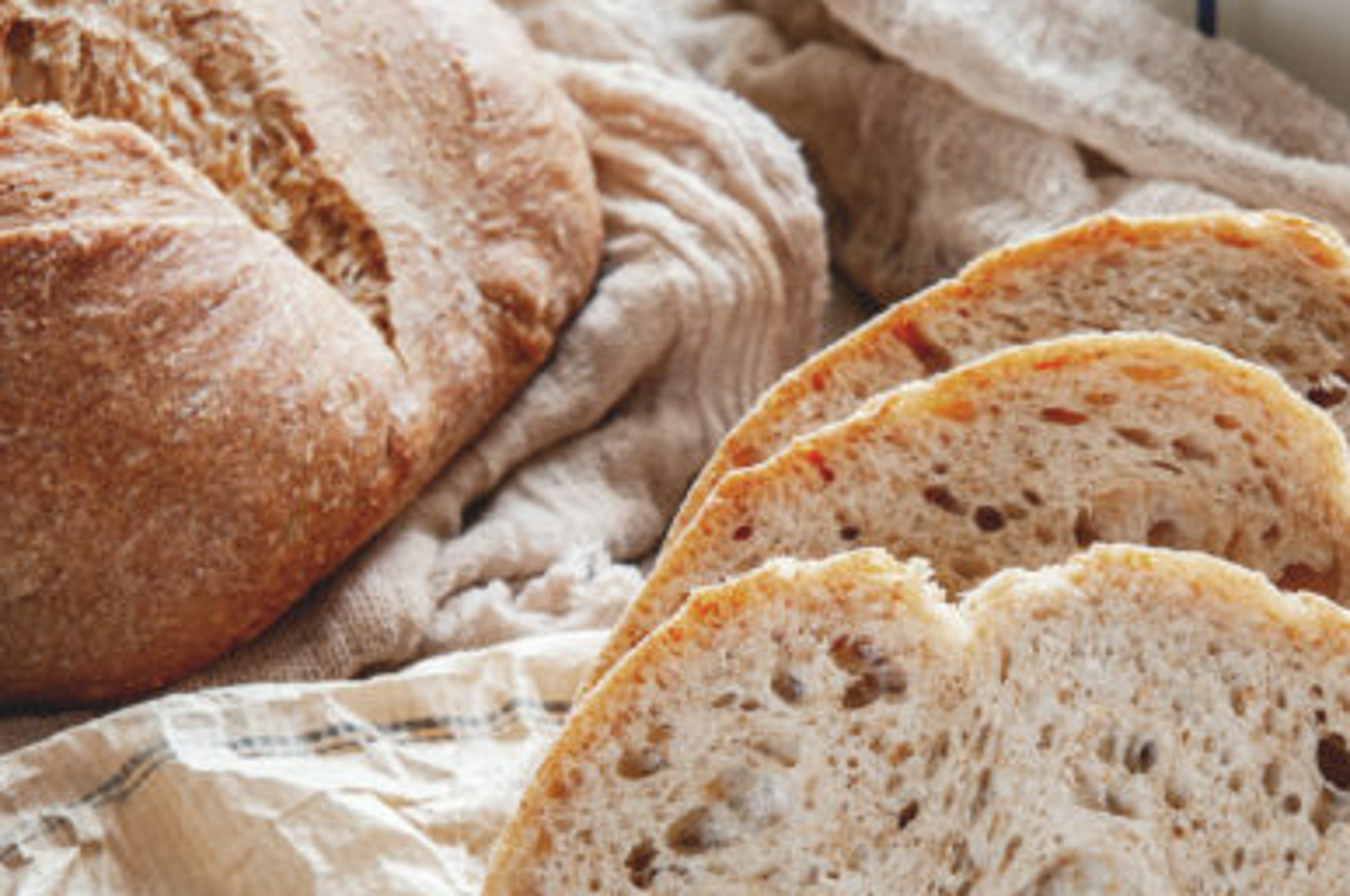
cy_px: 622
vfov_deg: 9.8
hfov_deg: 14.8
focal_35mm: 139
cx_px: 851
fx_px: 5206
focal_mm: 70
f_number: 13
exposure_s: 2.5
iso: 200
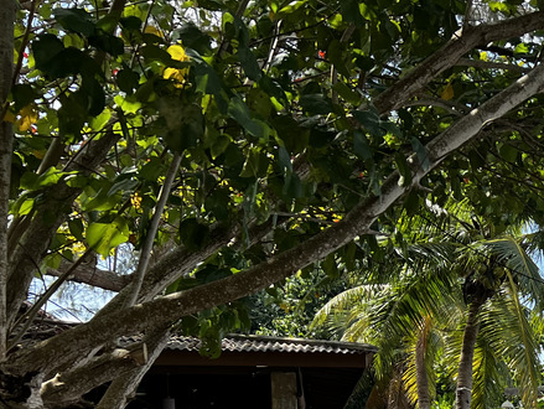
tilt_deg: -2.5
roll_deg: +1.3
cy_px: 507
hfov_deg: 24.5
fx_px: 1117
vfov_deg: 19.4
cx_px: 674
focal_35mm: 71
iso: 50
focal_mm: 5.7
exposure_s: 1/2513
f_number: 1.5
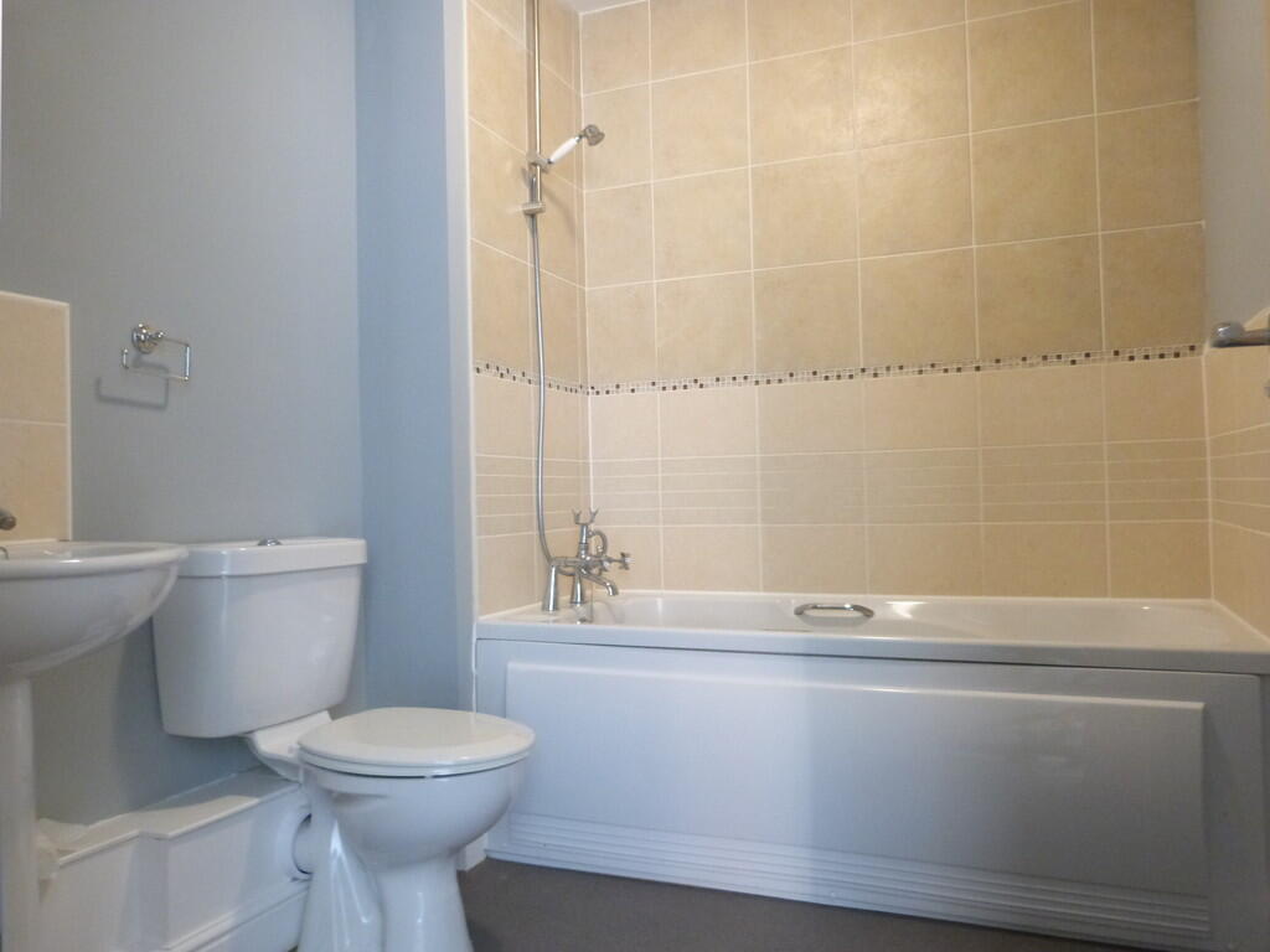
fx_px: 917
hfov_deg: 69.4
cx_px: 635
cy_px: 476
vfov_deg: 54.9
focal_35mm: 25
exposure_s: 1/8
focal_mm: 4.5
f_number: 2.8
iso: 400
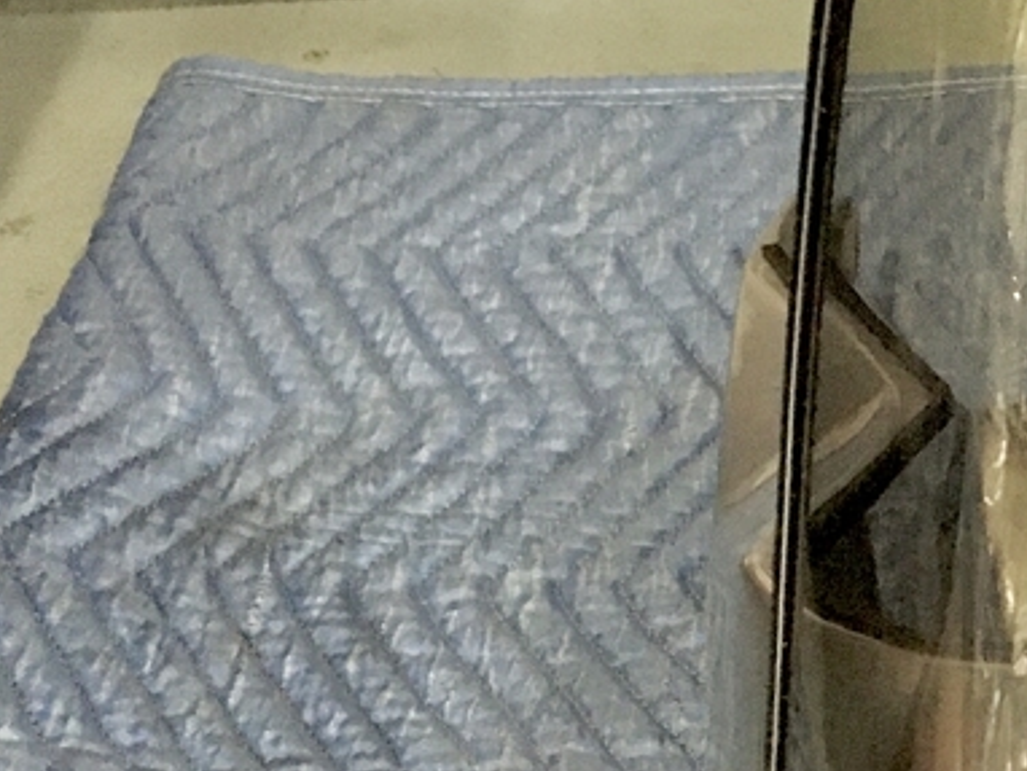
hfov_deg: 19.9
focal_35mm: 91
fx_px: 2702
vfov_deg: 15.5
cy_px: 970
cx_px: 1315
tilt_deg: -51.6
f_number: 2.2
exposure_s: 1/15
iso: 250
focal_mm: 4.15
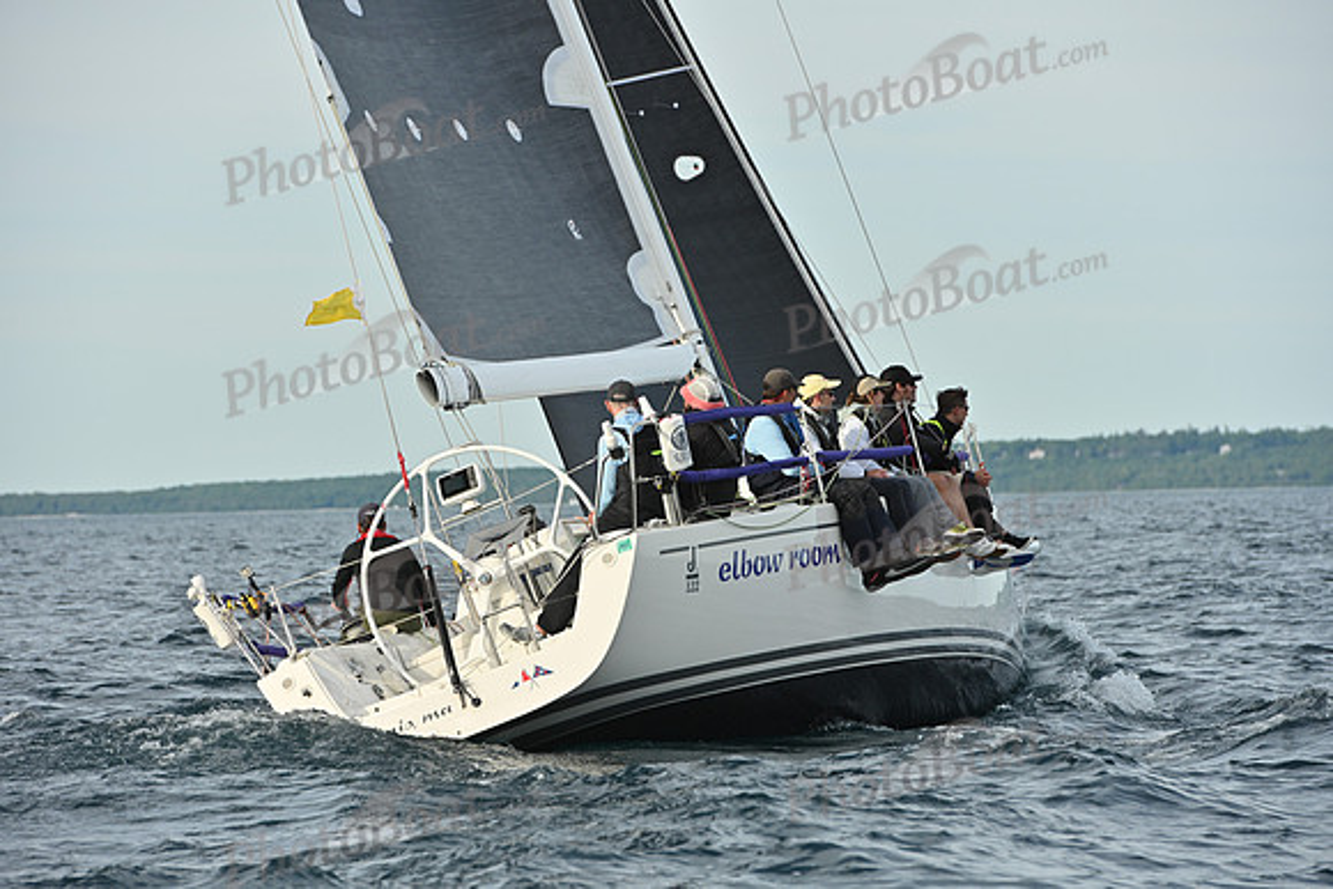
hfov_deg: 10.3
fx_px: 7407
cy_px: 444
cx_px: 666
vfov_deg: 6.9
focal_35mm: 200
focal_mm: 200
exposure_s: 1/1000
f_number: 7.1
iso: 320
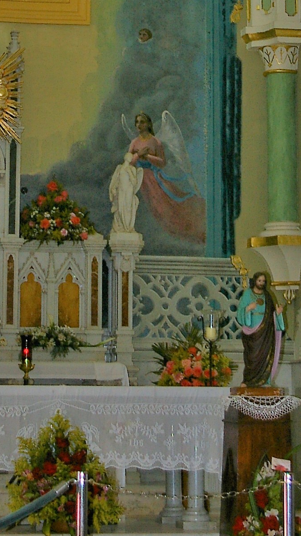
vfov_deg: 16.2
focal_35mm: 130
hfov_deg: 9.3
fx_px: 1849
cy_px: 46
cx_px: 92
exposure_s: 1/50
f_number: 4
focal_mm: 33
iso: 200
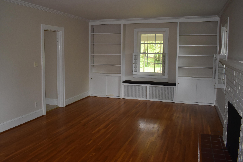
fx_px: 223
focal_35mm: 33
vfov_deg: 39.9
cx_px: 107
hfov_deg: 57.1
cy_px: 70
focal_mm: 18
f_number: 3.5
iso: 800
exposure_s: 1/200
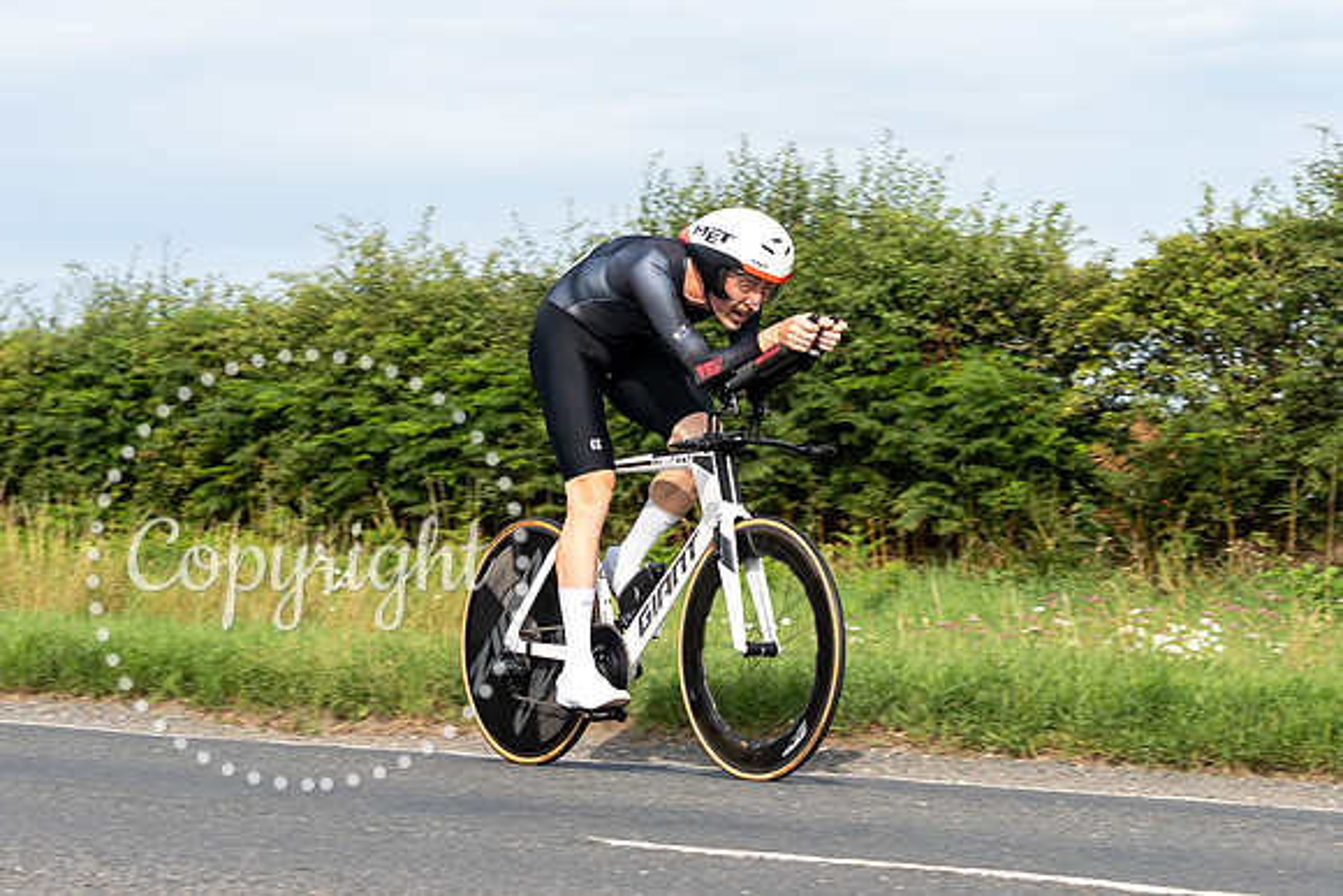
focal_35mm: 103
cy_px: 324
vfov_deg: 13.3
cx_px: 789
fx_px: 3852
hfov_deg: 19.8
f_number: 4
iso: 125
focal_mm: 45
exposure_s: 1/640
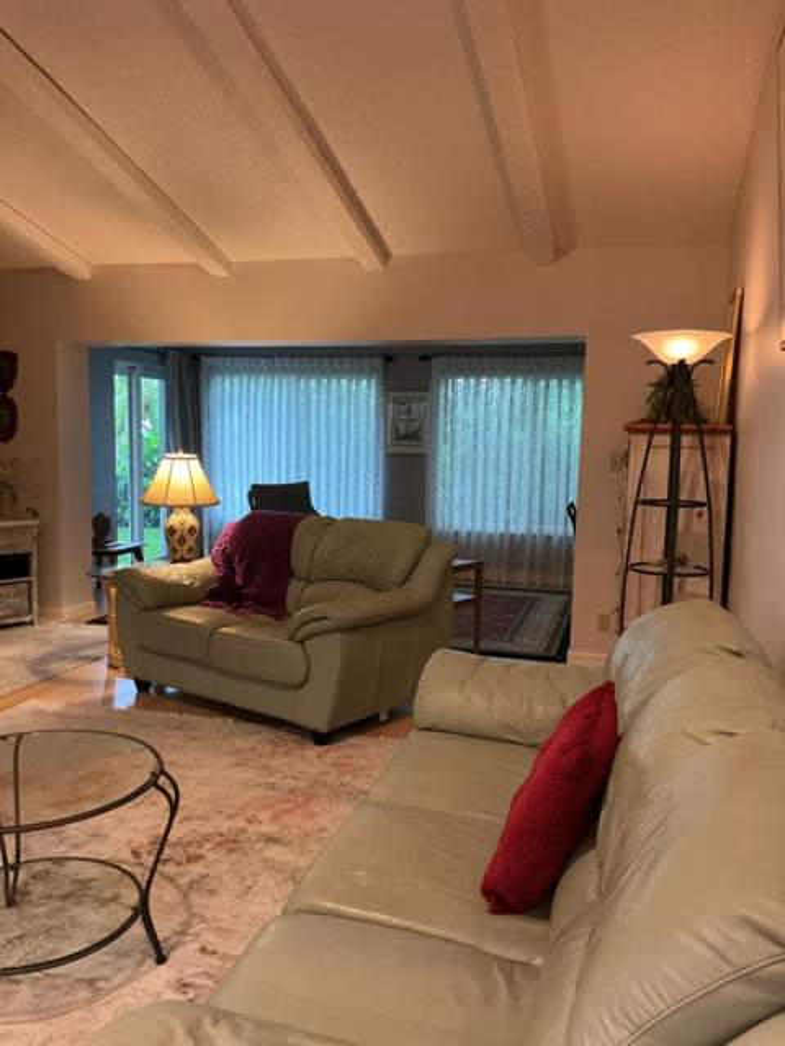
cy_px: 523
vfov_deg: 61.7
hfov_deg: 48.2
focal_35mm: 29
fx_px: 877
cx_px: 392
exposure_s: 1/60
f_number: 1.8
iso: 250
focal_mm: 3
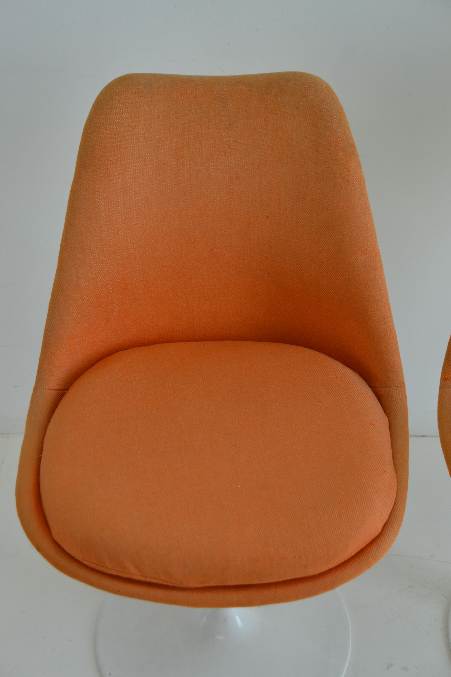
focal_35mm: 57
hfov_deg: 23.8
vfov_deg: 35.1
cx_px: 226
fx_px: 1071
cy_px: 338
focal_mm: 38
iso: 400
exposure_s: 1/60
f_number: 4.5
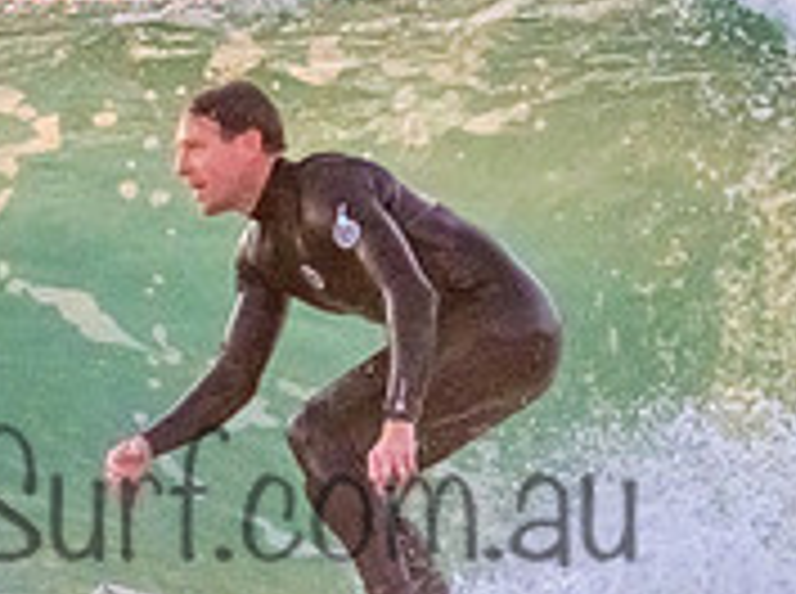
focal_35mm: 2528
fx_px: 58014
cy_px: 457
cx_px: 162
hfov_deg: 0.8
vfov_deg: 0.6
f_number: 11
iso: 12800
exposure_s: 1/800
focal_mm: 800
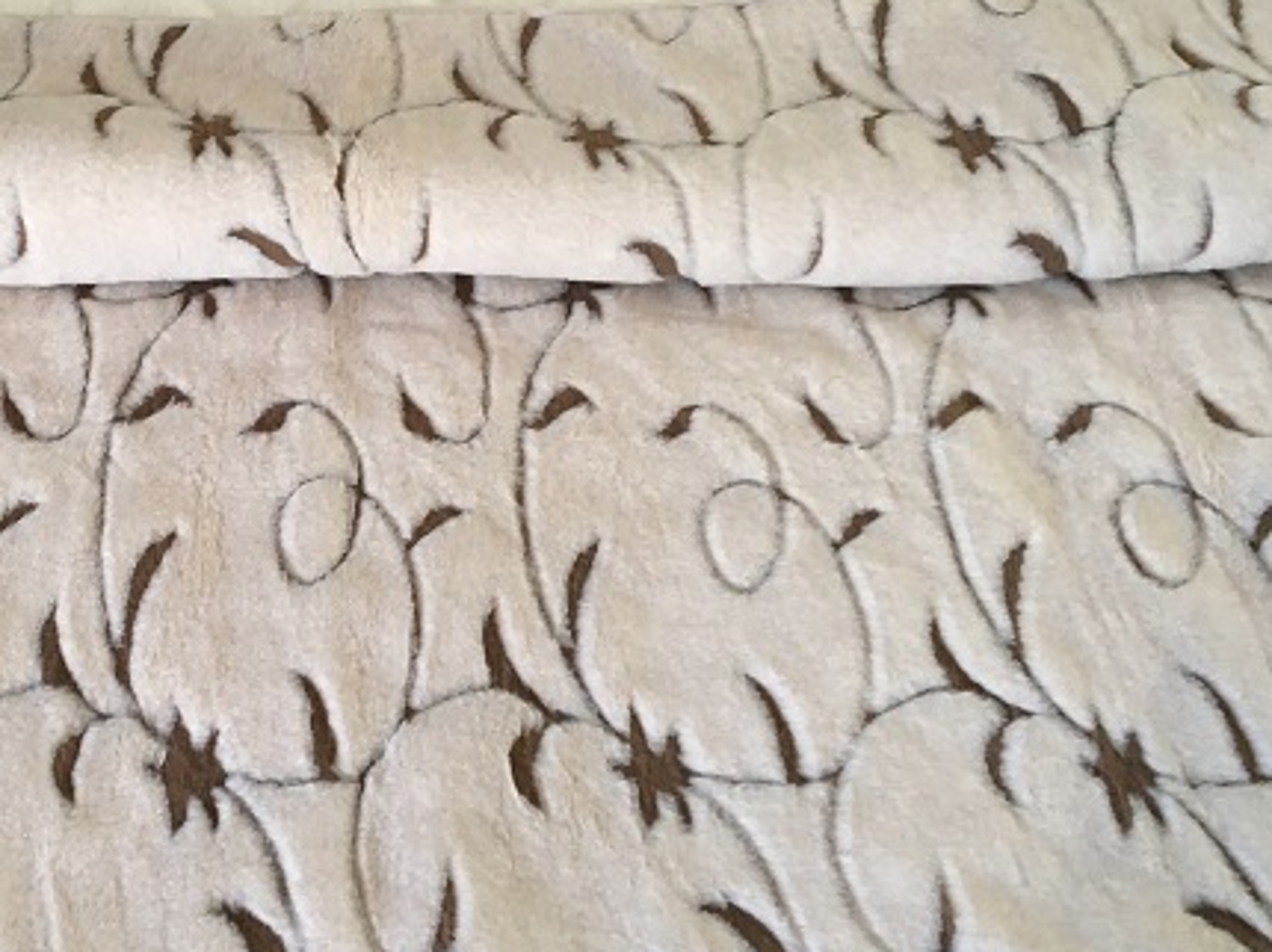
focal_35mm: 54
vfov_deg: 26.9
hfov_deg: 35.1
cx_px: 379
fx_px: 1983
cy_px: 349
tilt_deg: -49.2
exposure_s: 1/33
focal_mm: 4.15
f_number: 2.2
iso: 125
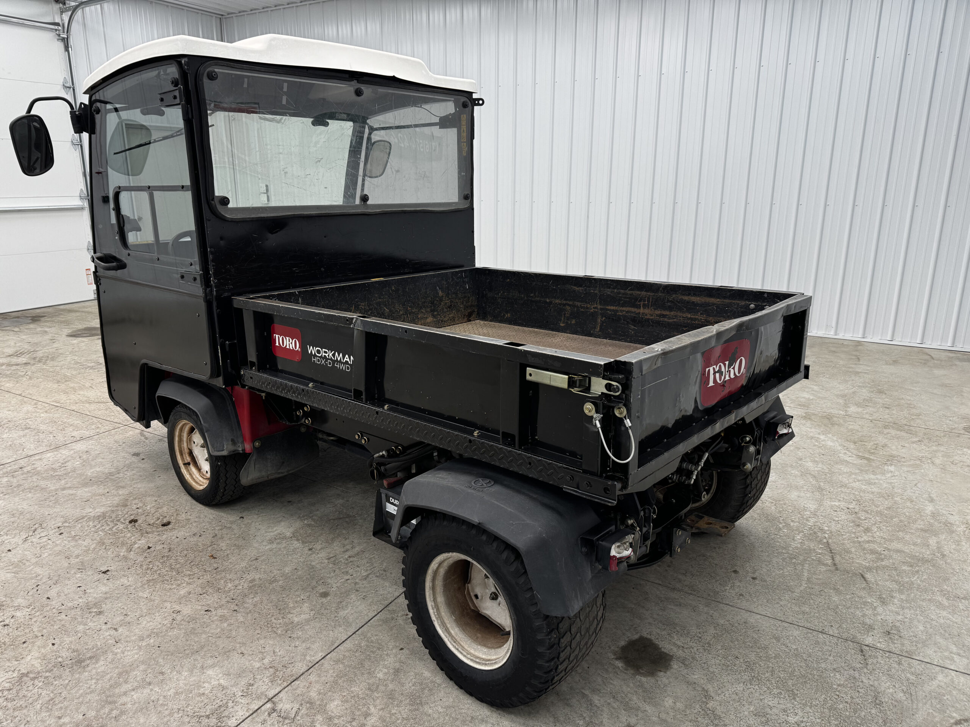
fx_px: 673
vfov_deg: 56.8
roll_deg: -0.8
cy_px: 364
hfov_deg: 71.6
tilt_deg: -16.3
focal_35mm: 24
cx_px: 485
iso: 100
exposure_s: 1/120
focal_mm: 6.76
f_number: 1.78
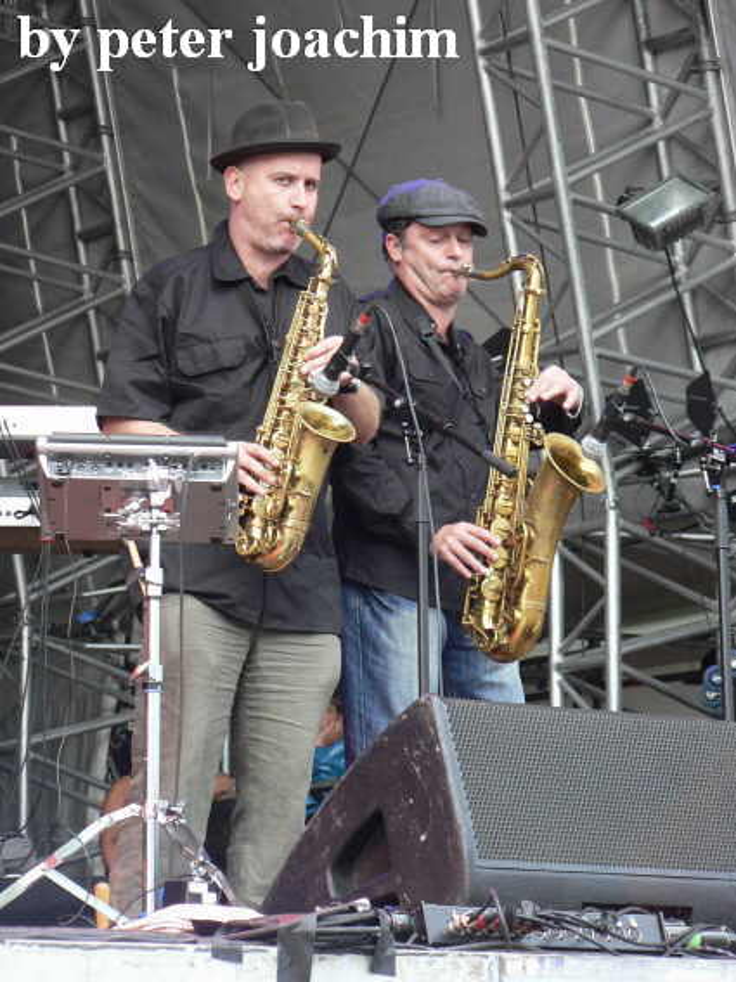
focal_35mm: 143
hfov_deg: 10.4
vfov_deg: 13.8
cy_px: 491
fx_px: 4055
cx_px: 368
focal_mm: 24.6
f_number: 3.2
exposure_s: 1/30
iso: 100
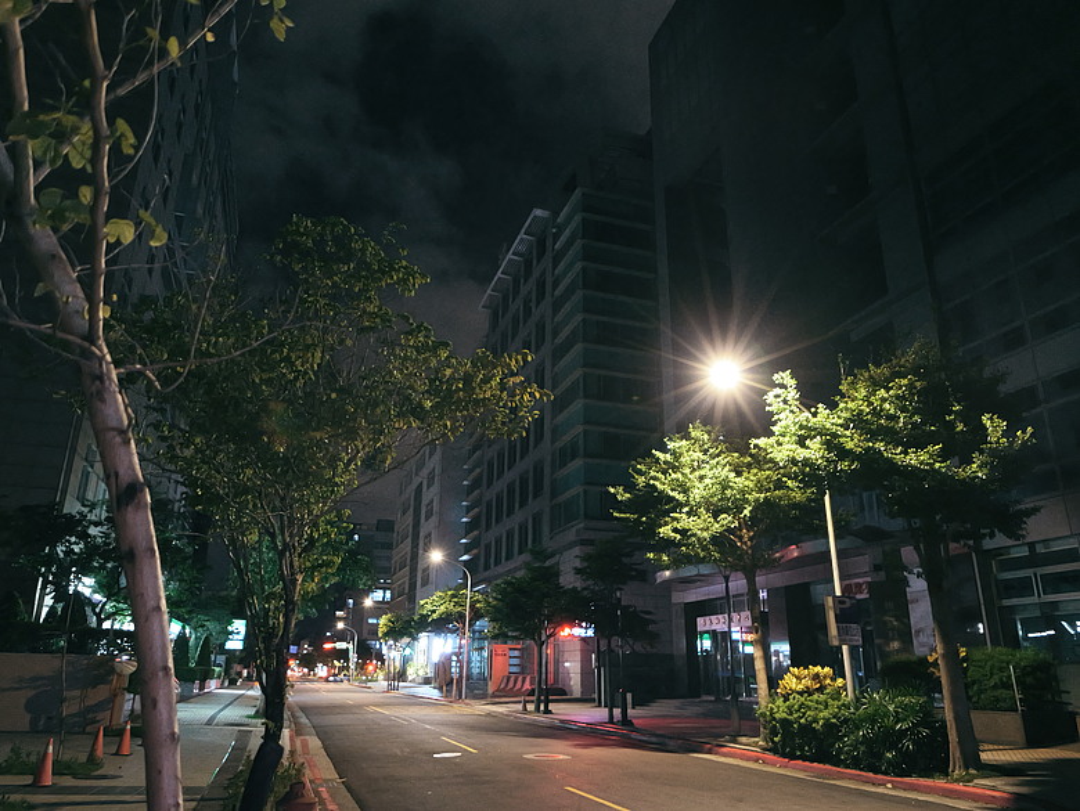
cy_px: 406
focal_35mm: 24
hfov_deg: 71.6
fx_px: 749
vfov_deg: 56.9
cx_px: 540
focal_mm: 10.9
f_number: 2
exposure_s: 1/40
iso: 3200
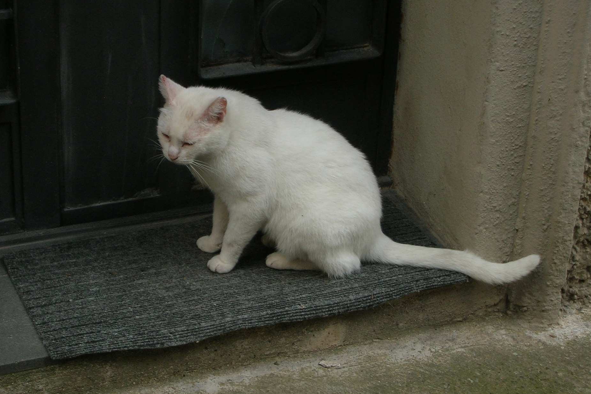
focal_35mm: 85
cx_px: 263
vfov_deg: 16.1
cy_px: 190
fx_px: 1395
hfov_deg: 23.9
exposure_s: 1/133
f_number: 3.8
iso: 50
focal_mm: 11
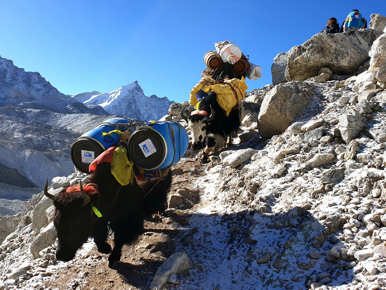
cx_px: 193
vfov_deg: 53.1
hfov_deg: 67.3
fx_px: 290
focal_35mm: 26
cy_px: 145
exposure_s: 1/1300
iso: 50
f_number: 2.4
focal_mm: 4.3
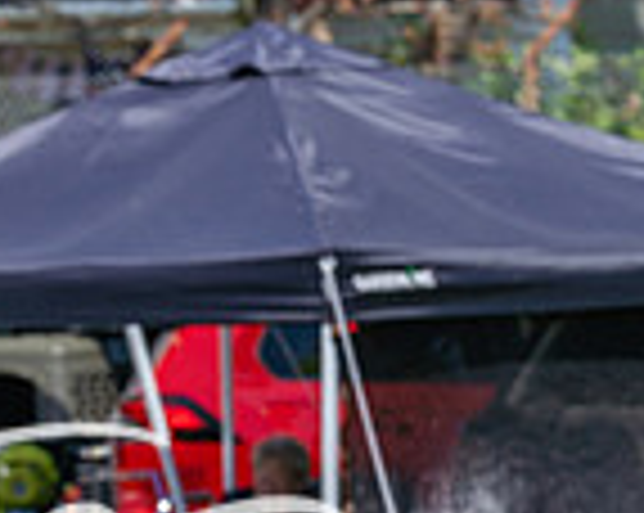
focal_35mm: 738
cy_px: 918
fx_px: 14047
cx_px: -525
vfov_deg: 2.1
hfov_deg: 2.6
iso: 125
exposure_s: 1/640
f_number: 6.3
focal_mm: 152
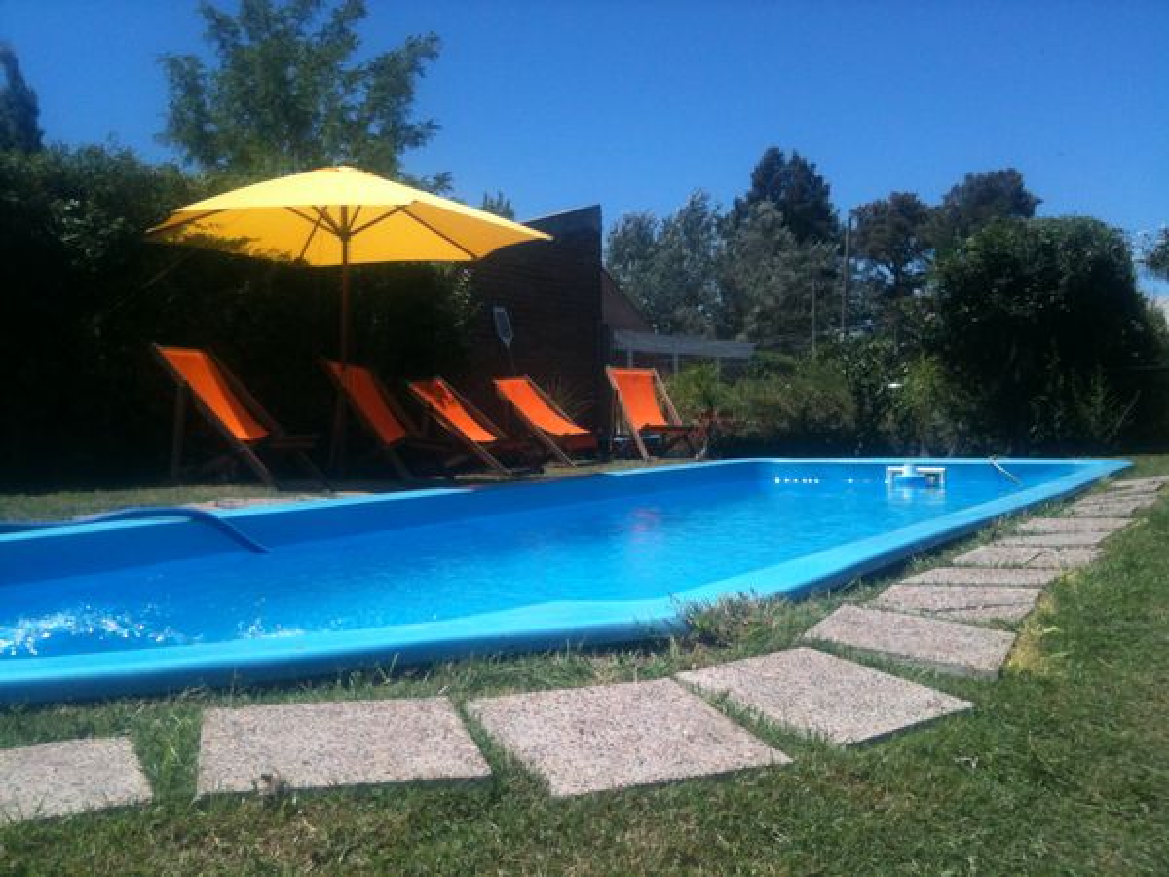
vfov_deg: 40.7
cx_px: 584
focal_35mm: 35
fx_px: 1182
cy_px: 438
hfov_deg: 52.6
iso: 64
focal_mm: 3.85
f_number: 2.8
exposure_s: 1/1237
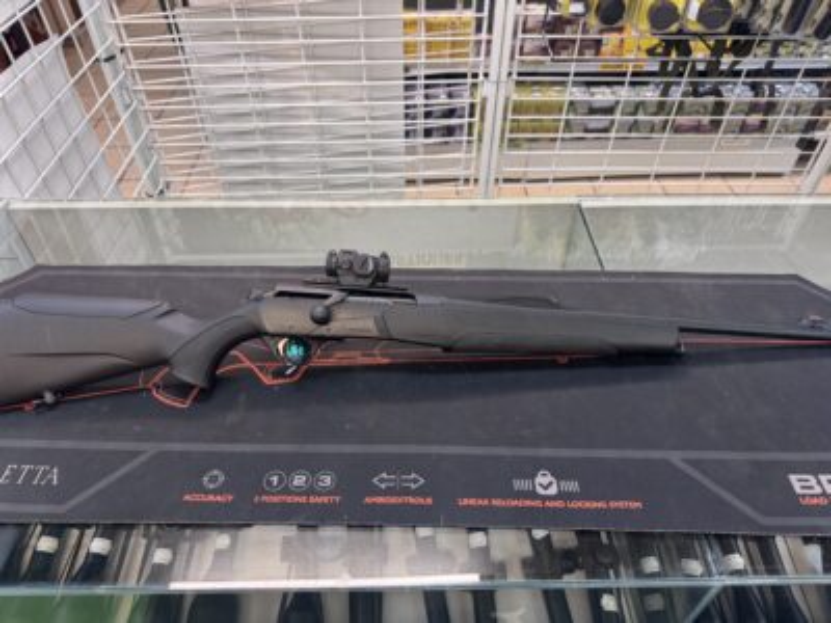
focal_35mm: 24
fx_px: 576
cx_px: 416
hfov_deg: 71.6
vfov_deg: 56.8
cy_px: 312
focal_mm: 6.76
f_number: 1.78
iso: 160
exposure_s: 1/50
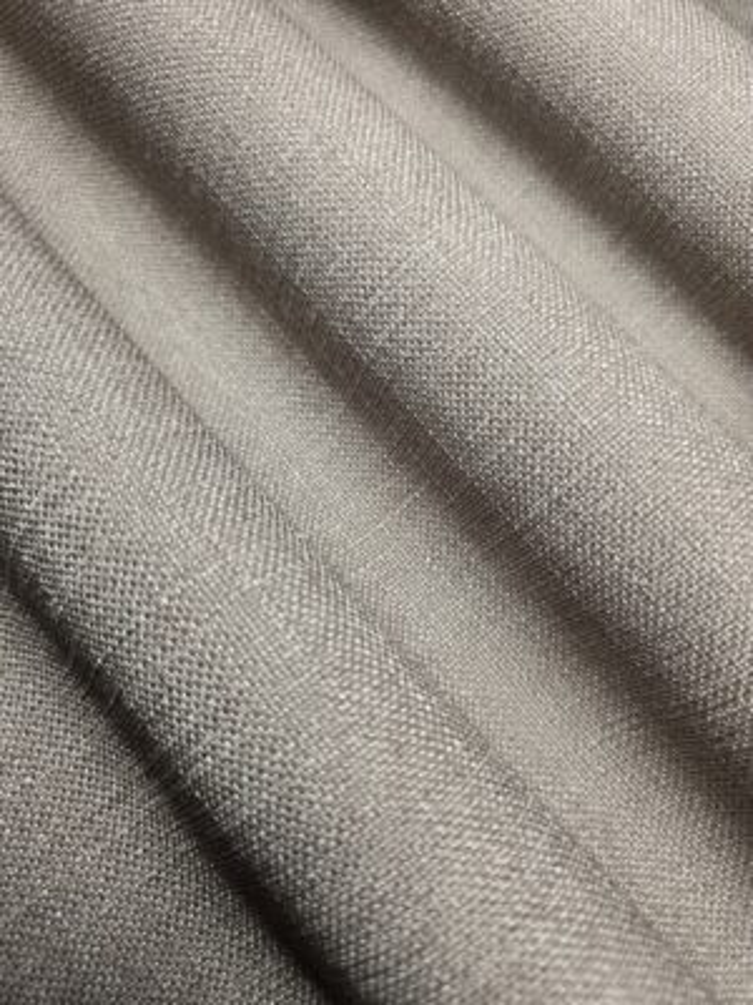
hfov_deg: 58.9
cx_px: 376
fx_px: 667
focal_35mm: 23
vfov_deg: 73.9
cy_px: 502
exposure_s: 1/100
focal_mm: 6.3
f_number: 1.7
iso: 40
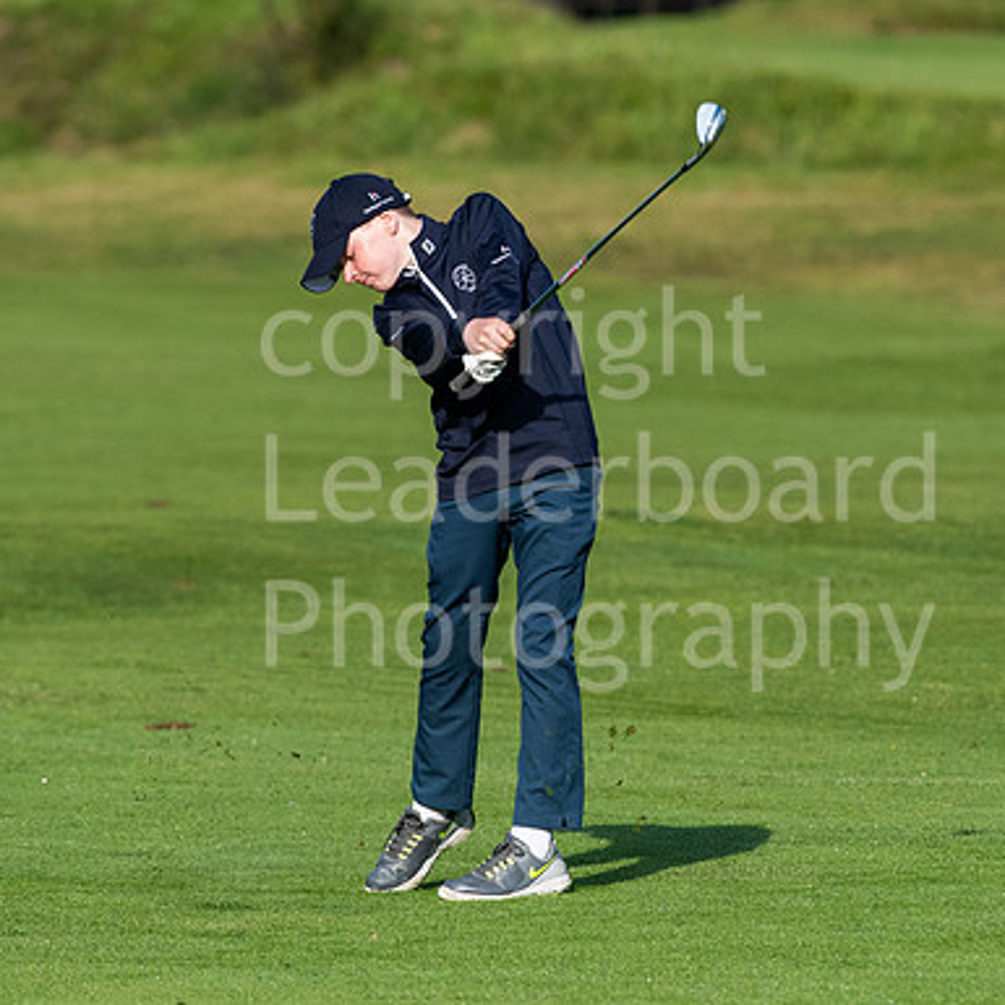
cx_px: 603
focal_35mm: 750
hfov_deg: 2.3
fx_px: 24635
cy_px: 502
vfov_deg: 2.3
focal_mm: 390
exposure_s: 1/2500
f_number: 6.3
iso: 1250
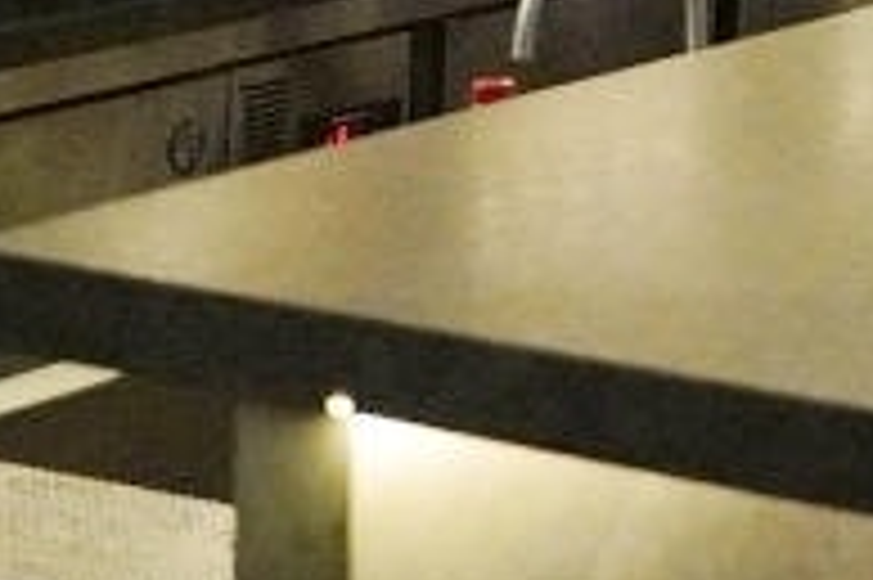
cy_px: -832
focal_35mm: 173
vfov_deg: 7.4
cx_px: 1966
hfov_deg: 10.5
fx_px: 4192
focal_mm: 28
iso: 12800
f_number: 2.8
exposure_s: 1/100
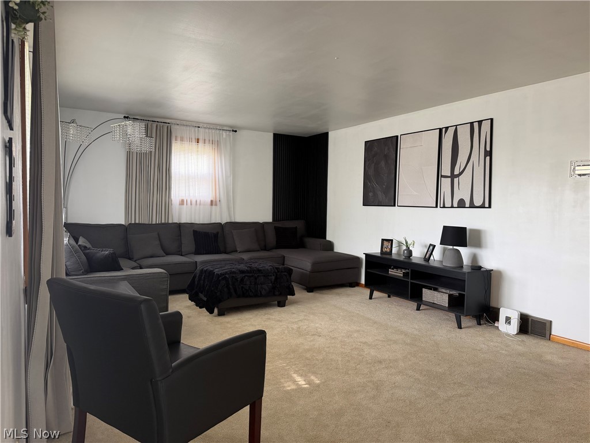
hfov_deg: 71.6
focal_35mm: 24
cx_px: 295
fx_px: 409
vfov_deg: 56.8
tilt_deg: -2.7
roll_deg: -0.6
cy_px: 222
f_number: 1.78
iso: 160
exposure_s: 1/60
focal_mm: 6.76
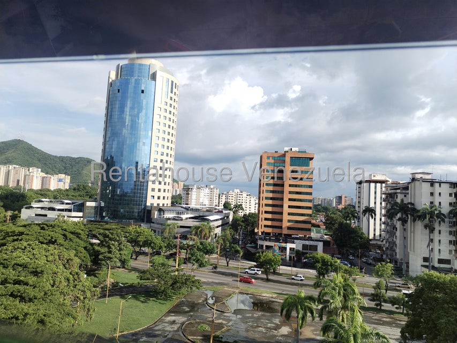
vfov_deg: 48.2
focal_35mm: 29
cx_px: 228
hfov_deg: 61.7
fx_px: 383
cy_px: 172
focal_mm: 4.75
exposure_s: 1/1042
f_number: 1.8
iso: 100
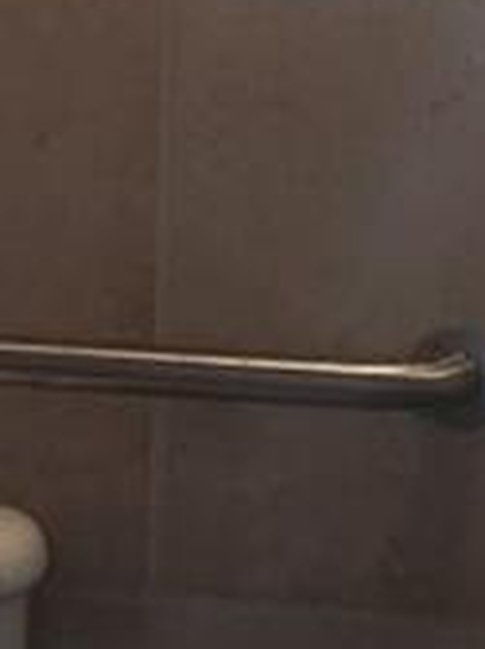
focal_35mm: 208
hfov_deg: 7.1
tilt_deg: -9.0
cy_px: 350
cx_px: -147
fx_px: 3891
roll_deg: -0.6
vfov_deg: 9.5
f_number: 2.2
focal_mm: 4.15
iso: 100
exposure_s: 1/30
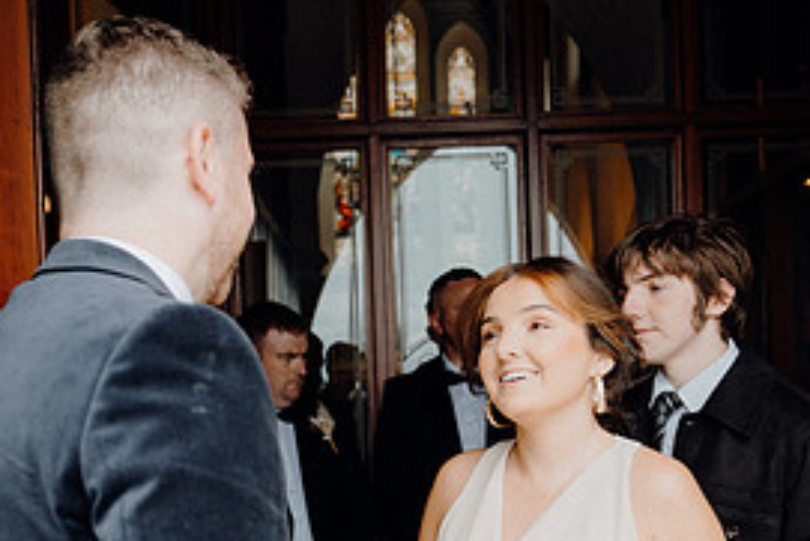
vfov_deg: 22.1
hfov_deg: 33.4
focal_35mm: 60
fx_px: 1351
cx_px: 421
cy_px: 489
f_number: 3.5
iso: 250
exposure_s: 1/200
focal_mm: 28
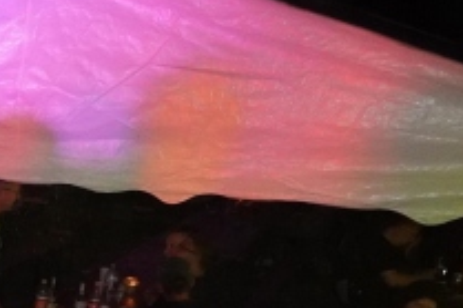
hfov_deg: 18.9
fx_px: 1182
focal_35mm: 92
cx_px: -275
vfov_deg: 13.5
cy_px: 524
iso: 3200
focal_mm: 16
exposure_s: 1/60
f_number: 3.5
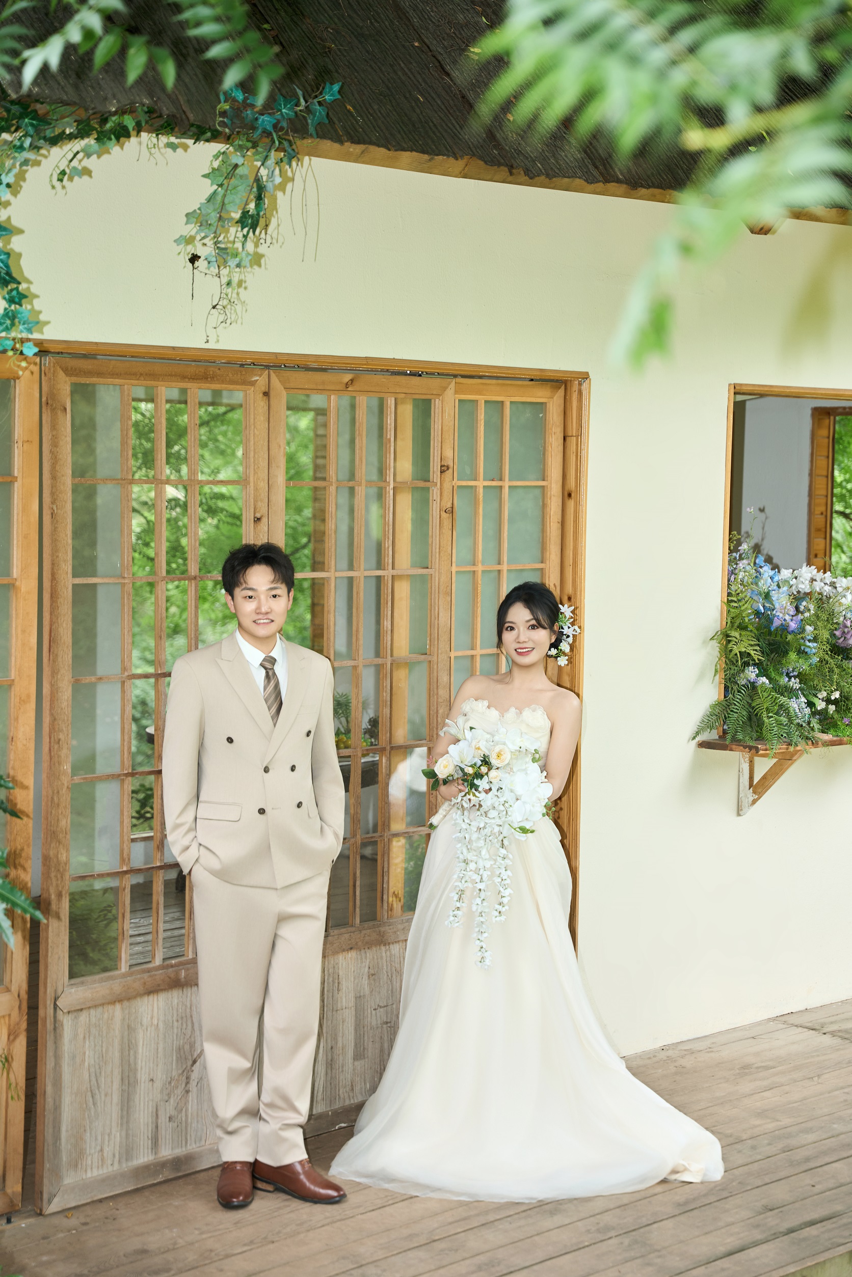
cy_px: 638
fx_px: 2400
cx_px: 426
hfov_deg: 20.1
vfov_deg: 29.8
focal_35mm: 68
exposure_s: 1/100
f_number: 2.8
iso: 320
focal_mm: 67.6
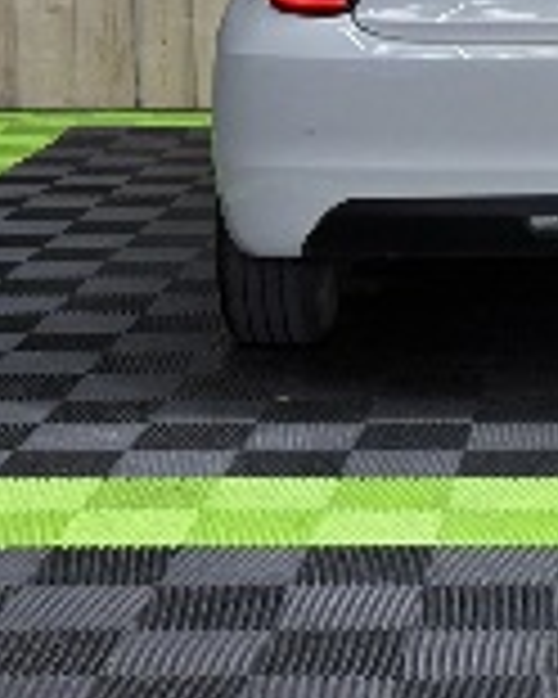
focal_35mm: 136
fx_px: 2807
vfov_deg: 14.0
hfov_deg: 11.2
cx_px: 639
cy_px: 18
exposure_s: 1/100
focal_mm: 5.96
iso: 25
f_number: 1.6
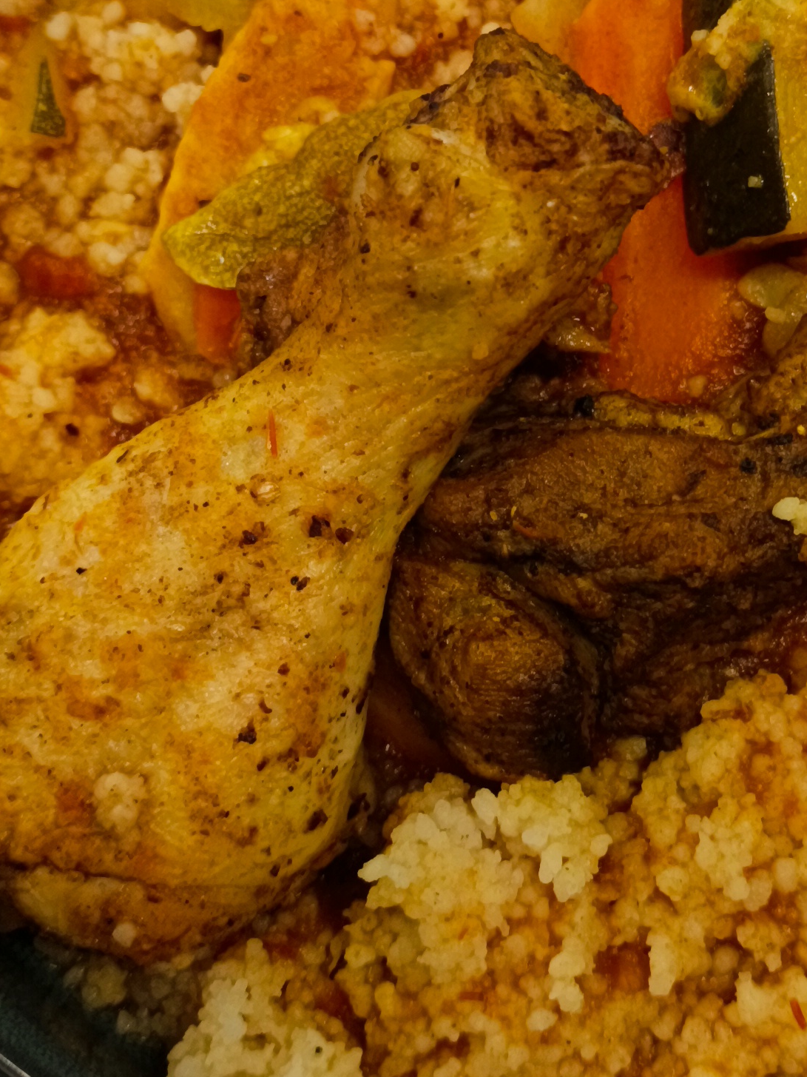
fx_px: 2052
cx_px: 598
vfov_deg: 29.2
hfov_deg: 22.1
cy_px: 357
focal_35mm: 66
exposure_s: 1/50
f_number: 1.7
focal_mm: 5.31
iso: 141
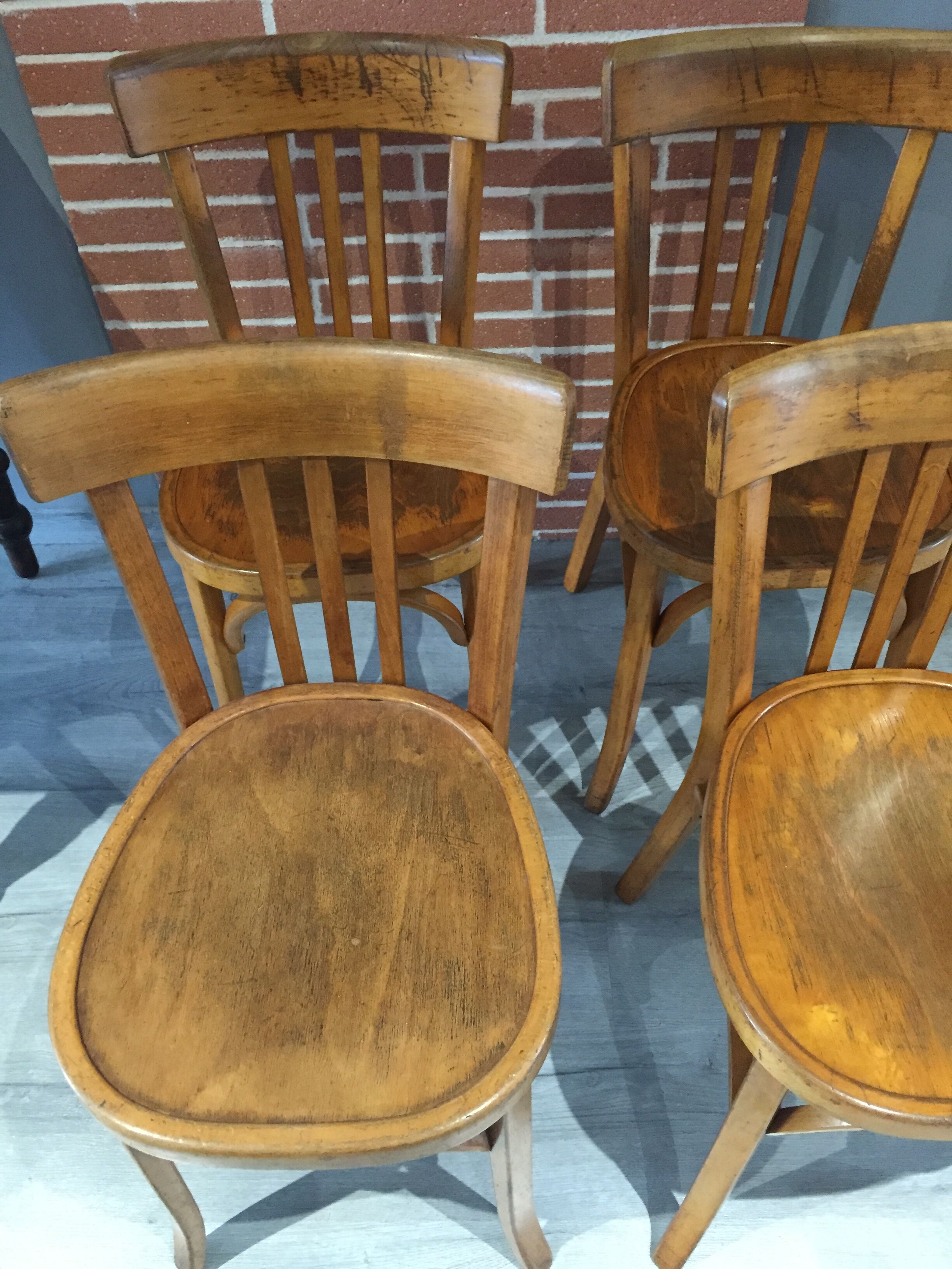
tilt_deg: -48.6
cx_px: 476
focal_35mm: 29
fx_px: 1063
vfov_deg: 61.7
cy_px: 634
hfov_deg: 48.2
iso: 320
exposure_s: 1/17
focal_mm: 4.15
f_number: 2.2
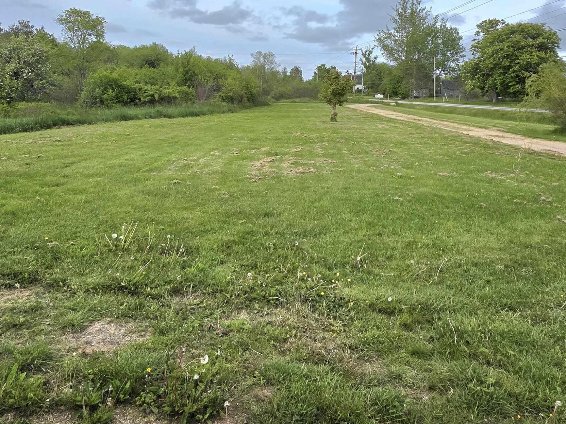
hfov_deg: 71.5
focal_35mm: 24
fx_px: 392
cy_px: 126
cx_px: 264
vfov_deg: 55.1
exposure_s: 1/1667
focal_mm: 2.2
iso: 40
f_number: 1.9
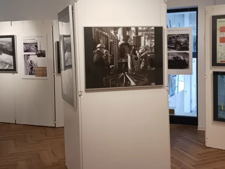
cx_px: 131
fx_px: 305
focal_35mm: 47
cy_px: 72
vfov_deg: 30.8
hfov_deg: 40.3
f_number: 1.8
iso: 250
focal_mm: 4
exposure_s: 1/33.3
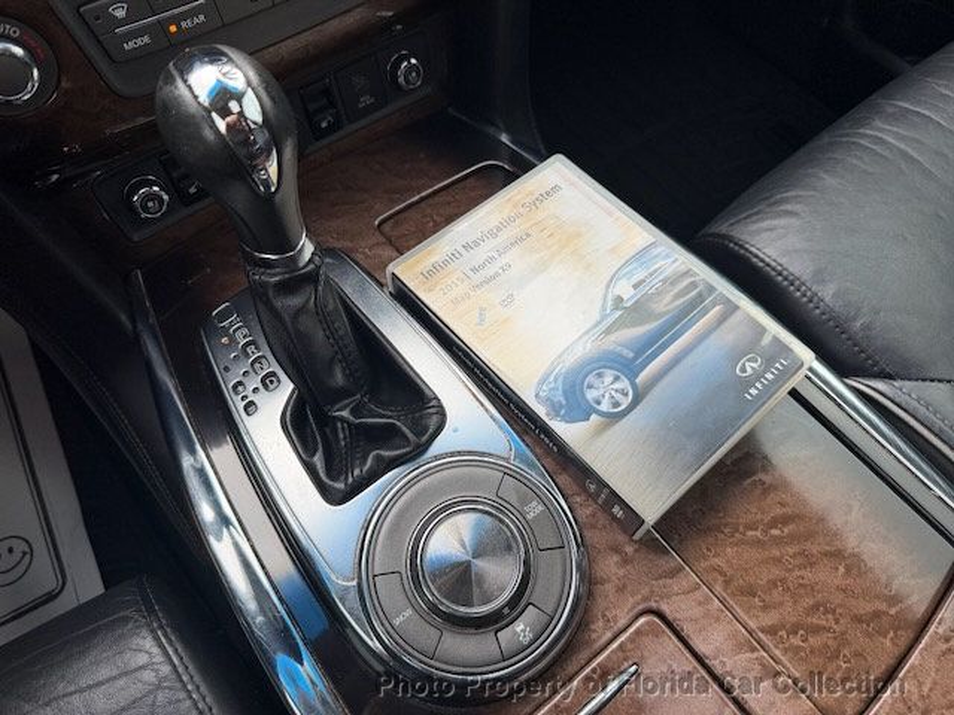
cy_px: 358
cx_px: 477
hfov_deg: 71.6
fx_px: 661
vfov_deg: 56.8
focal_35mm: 24
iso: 100
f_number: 1.78
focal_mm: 6.76
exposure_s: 1/186
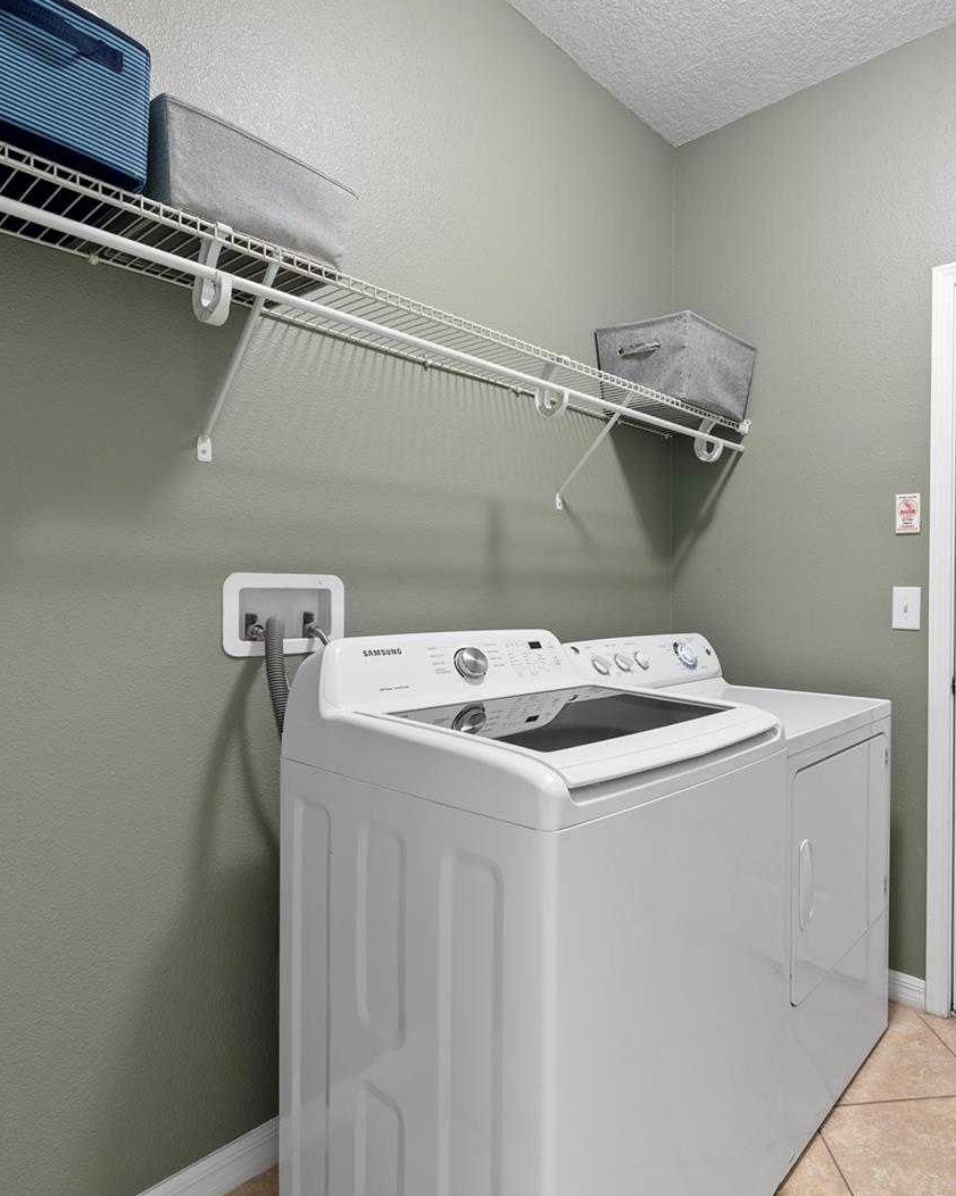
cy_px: 599
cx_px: 616
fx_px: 708
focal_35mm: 20
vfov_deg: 80.4
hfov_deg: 66.7
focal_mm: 14
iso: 250
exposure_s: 1.6
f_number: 7.1
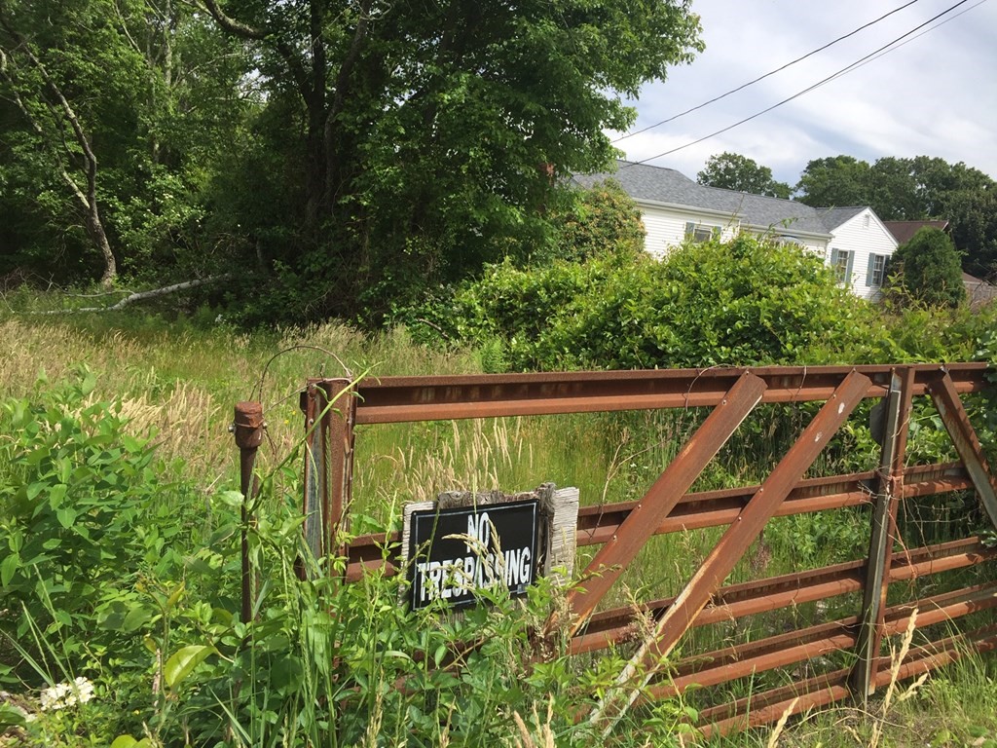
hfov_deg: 61.7
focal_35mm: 29
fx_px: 835
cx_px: 498
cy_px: 374
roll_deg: -5.5
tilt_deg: -8.3
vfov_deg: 48.2
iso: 32
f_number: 2.2
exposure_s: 1/1364
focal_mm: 4.15
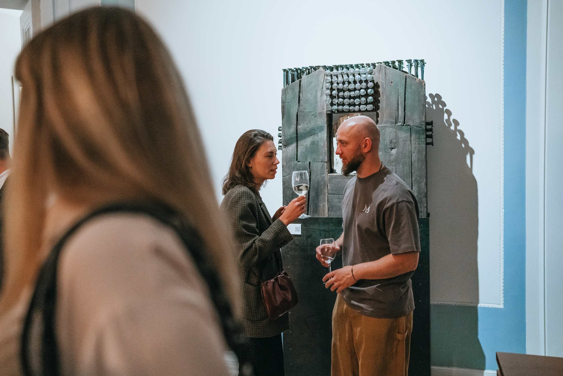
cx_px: 276
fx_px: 563
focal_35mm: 36
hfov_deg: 53.1
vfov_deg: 36.9
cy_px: 188
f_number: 1.8
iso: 2500
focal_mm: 35
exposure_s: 1/320
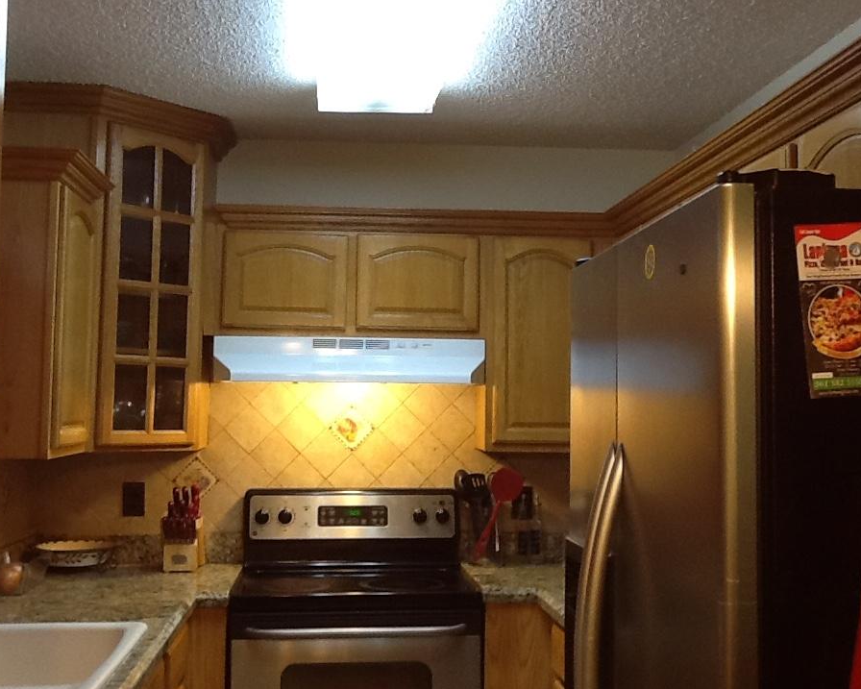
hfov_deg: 40.3
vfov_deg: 32.8
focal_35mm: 46
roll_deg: -0.4
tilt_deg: +5.2
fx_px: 1172
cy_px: 345
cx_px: 404
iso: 64
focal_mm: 2.03
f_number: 2.4
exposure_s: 1/30
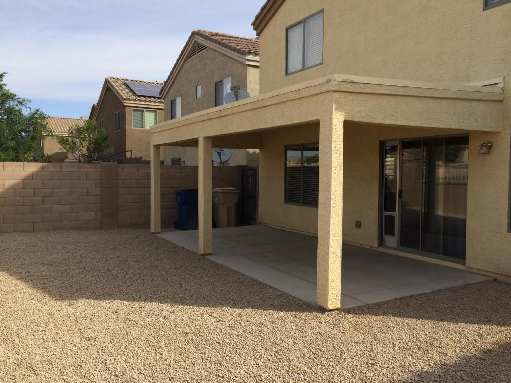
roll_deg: +0.6
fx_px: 428
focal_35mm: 29
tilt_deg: -4.5
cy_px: 192
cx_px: 256
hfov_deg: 61.7
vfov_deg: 48.2
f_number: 2.2
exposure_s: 1/1786
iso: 32
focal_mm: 4.15
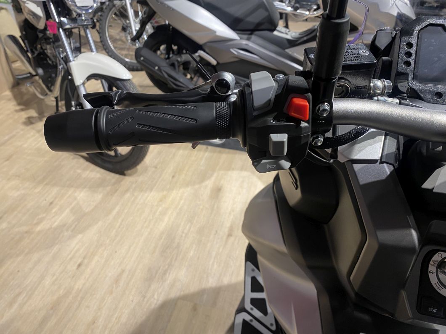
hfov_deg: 67.3
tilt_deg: -36.1
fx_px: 335
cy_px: 167
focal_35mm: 26
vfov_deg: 53.1
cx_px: 223
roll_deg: +1.8
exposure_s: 1/50
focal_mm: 4.25
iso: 64
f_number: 1.8
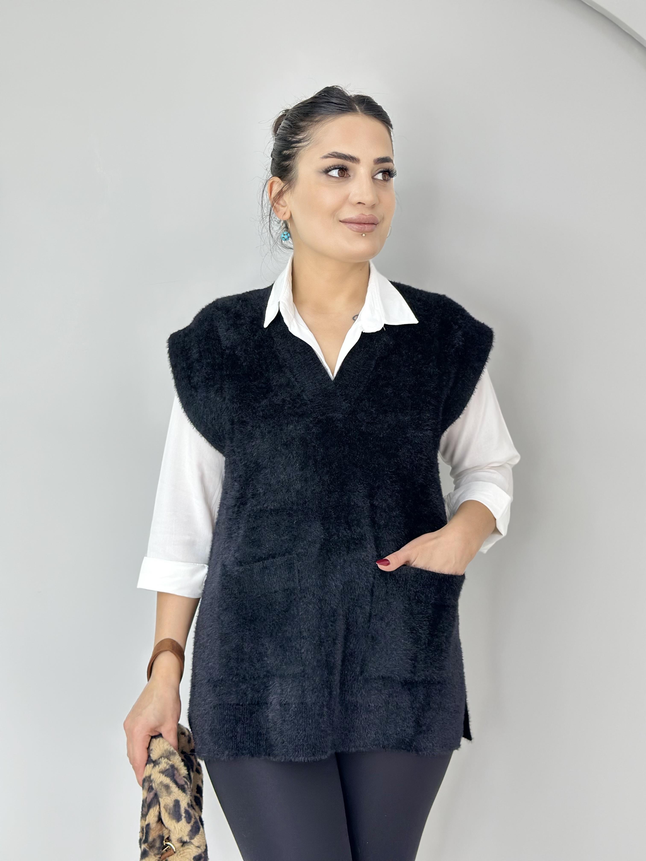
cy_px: 430
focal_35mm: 48
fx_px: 1194
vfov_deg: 39.7
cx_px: 323
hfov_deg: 30.3
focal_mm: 6.86
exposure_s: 1/100
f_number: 1.78
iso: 125
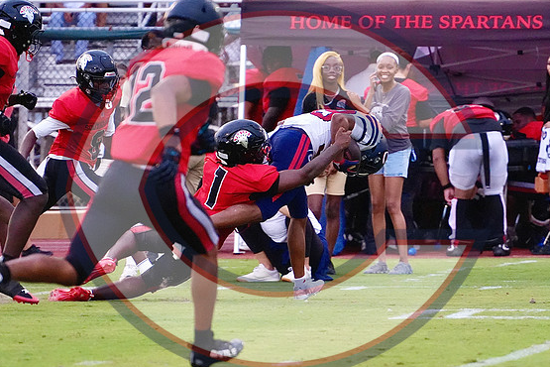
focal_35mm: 301
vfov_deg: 4.6
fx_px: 4598
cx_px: 274
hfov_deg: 6.8
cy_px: 189
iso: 10000
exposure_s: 1/1000
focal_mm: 288
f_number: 5.6
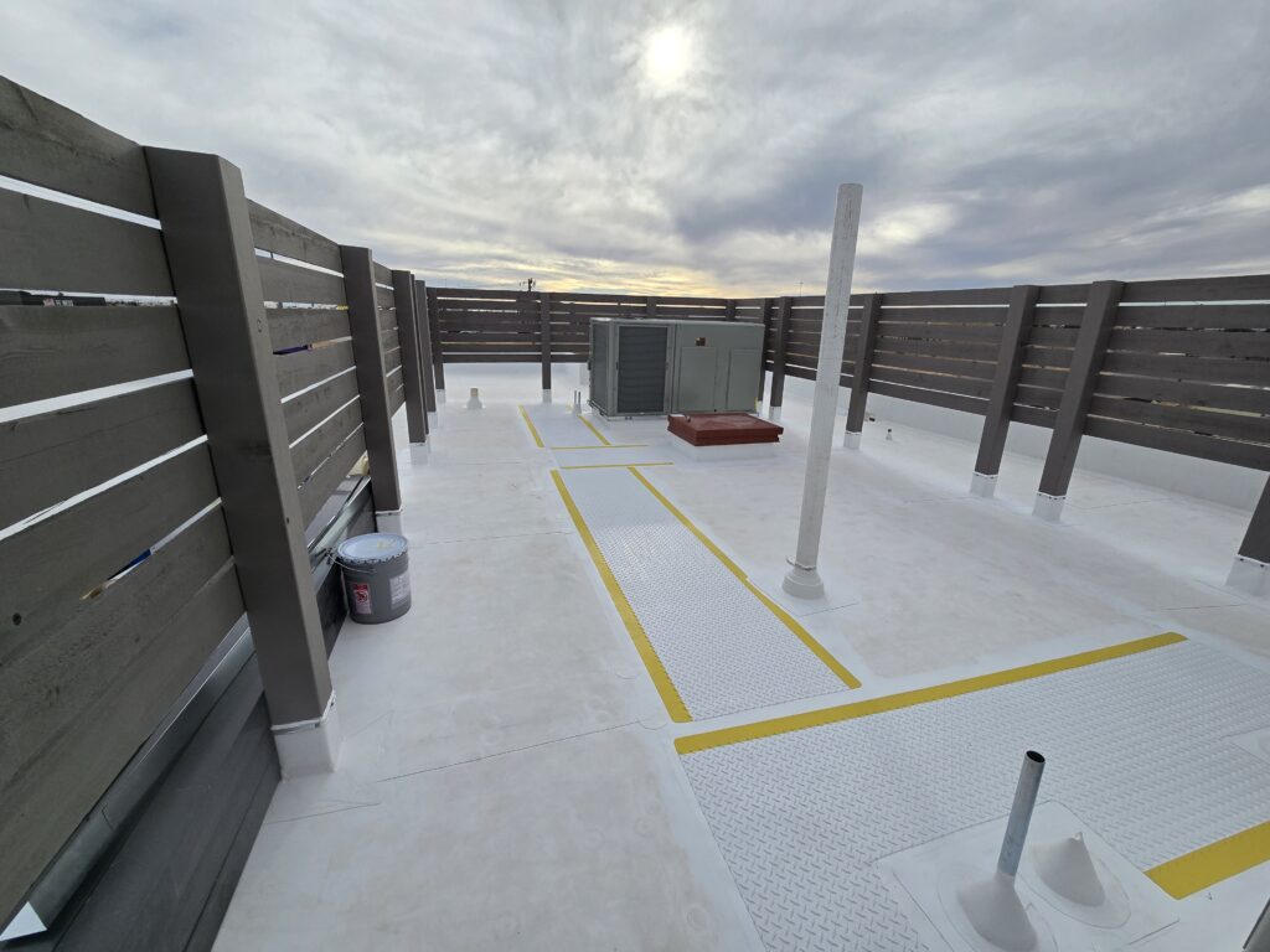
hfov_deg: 106.2
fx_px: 477
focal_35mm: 13
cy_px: 476
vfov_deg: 89.9
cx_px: 635
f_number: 2.2
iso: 50
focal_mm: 2.2
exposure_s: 1/2643
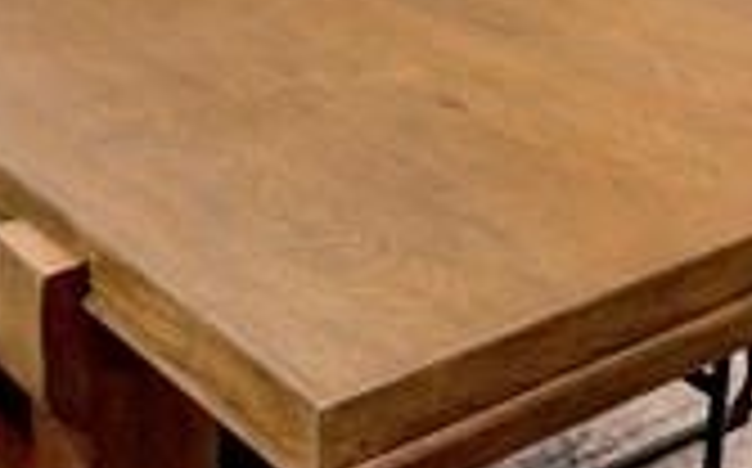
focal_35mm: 100
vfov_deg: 11.0
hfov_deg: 19.3
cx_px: 973
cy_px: -659
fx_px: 2047
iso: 160
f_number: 9
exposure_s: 1/4
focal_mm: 16
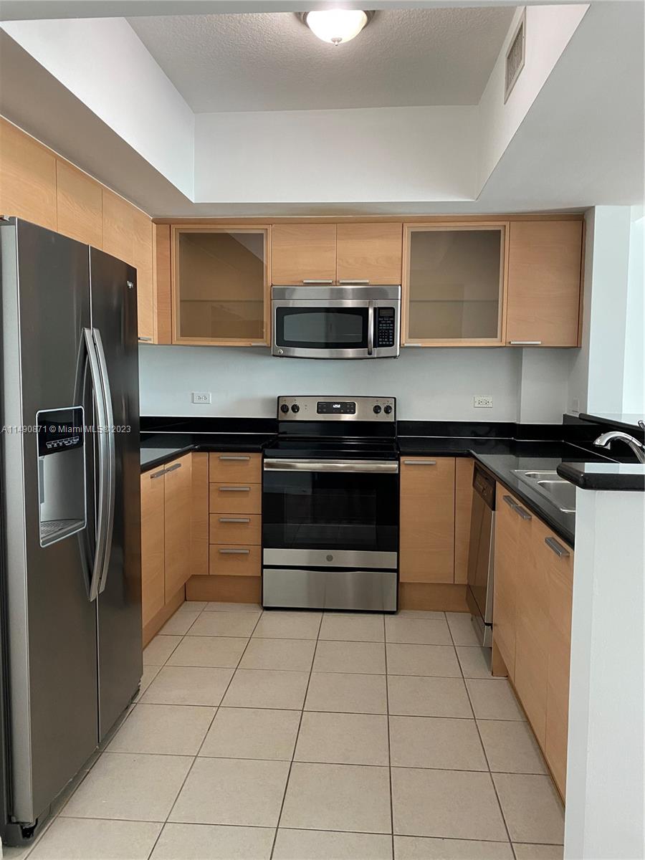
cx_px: 322
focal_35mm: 26
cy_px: 430
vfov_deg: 67.3
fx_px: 646
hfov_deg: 53.1
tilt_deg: -5.1
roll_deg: +0.1
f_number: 1.8
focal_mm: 4.25
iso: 125
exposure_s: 1/67
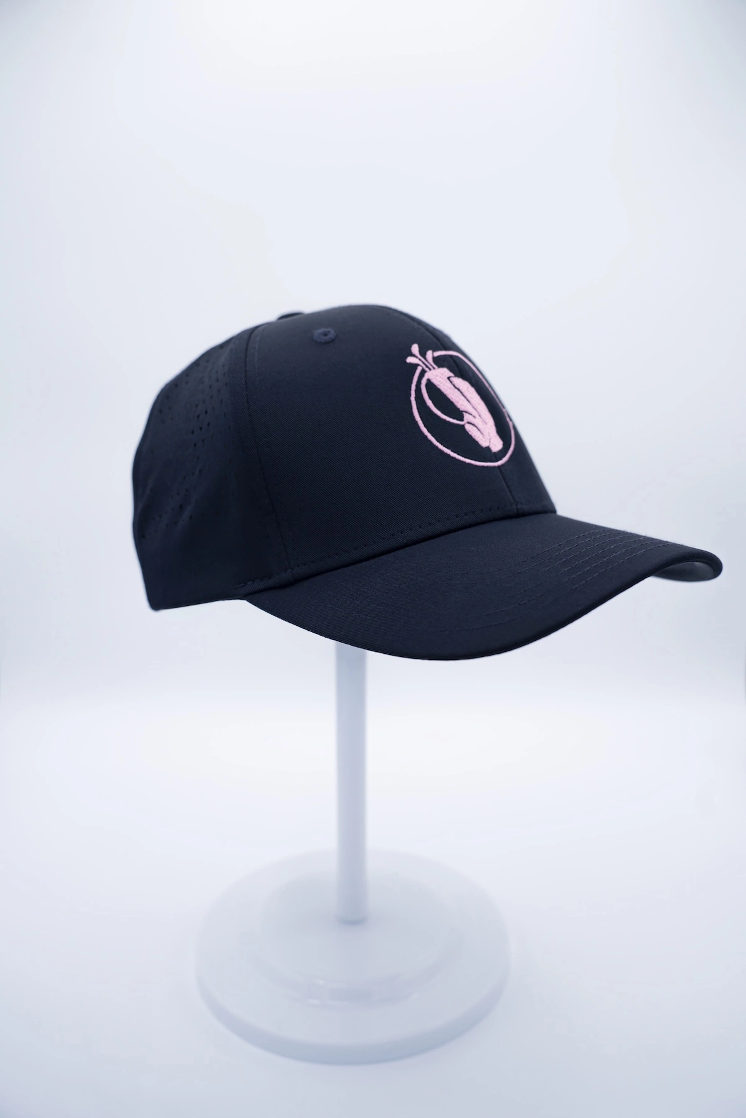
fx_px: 1056
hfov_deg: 38.9
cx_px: 373
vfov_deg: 55.8
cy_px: 559
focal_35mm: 34
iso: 250
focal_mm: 34
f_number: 4.5
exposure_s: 1/500
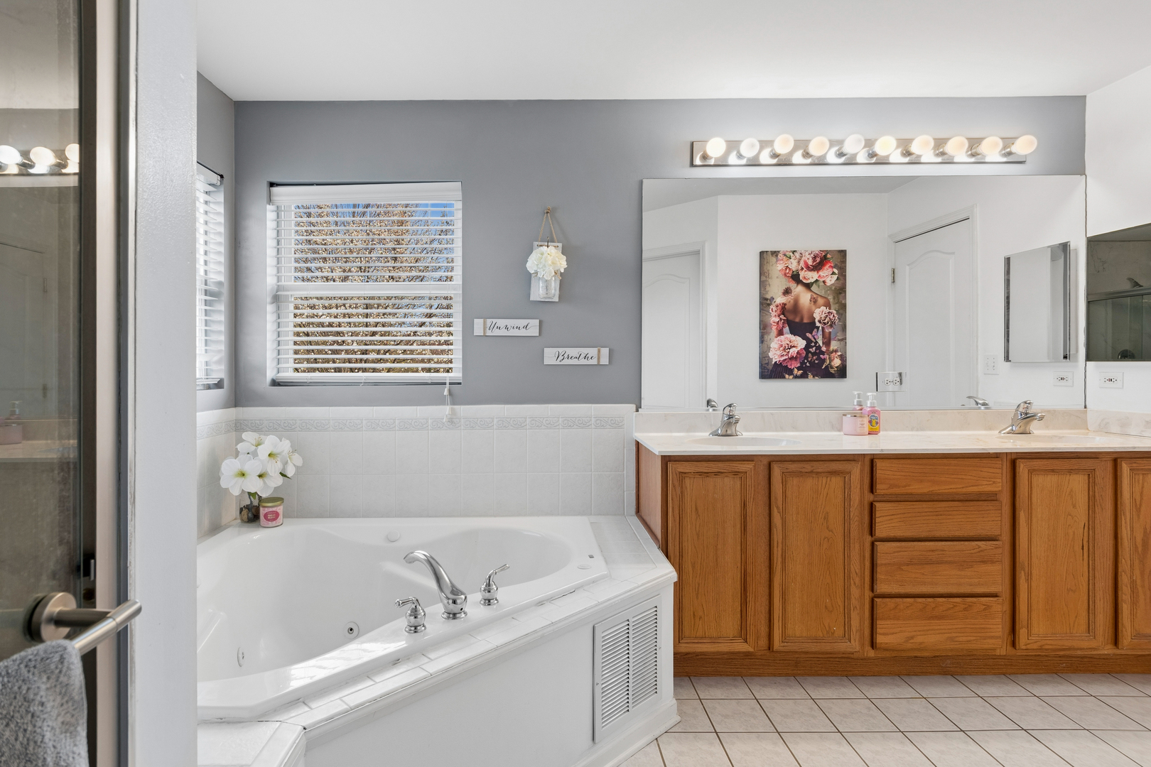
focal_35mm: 18
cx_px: 576
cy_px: 384
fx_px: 575
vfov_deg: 67.4
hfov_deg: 90.0
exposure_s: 1/15
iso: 320
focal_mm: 12
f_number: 8
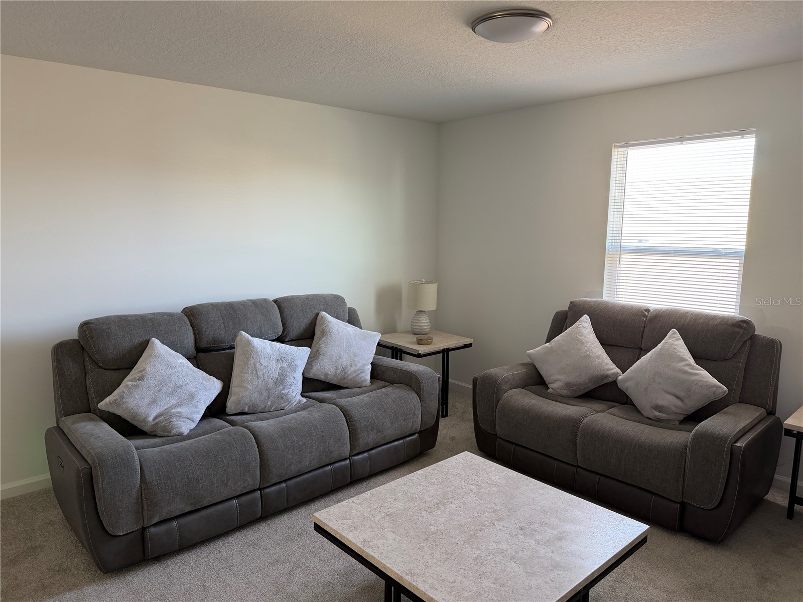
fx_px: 557
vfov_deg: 56.8
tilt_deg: -7.5
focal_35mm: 24
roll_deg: +0.3
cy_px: 301
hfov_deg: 71.6
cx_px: 402
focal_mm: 6.76
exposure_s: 1/60
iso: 200
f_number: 1.78
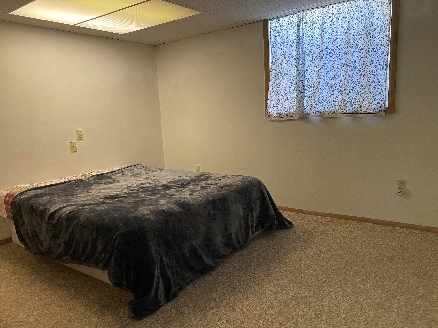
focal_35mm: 26
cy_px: 164
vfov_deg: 53.1
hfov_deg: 67.3
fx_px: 329
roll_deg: +3.1
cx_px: 219
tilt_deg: -9.2
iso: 320
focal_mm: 4.25
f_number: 1.8
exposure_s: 1/60
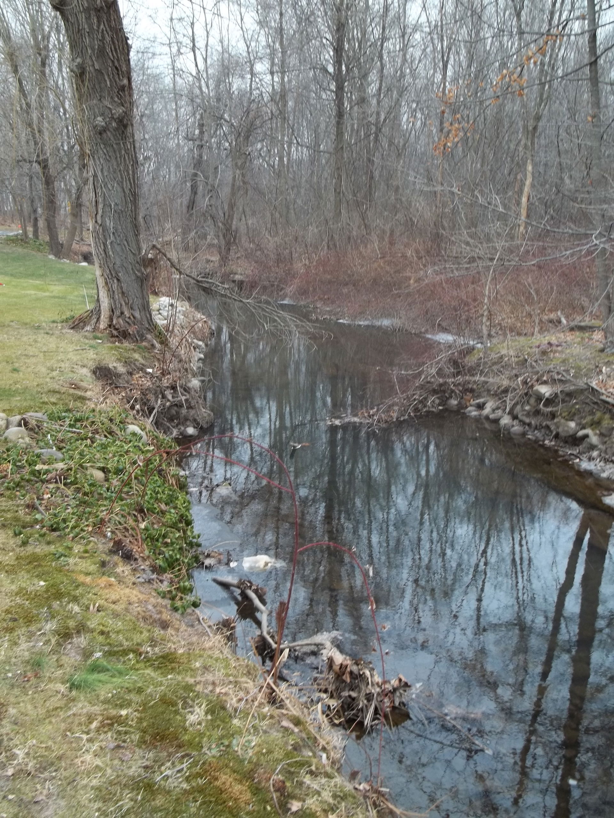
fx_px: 780
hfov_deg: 42.9
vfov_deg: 55.4
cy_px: 409
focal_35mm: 33
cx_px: 307
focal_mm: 5.9
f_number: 3.3
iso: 64
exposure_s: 1/30
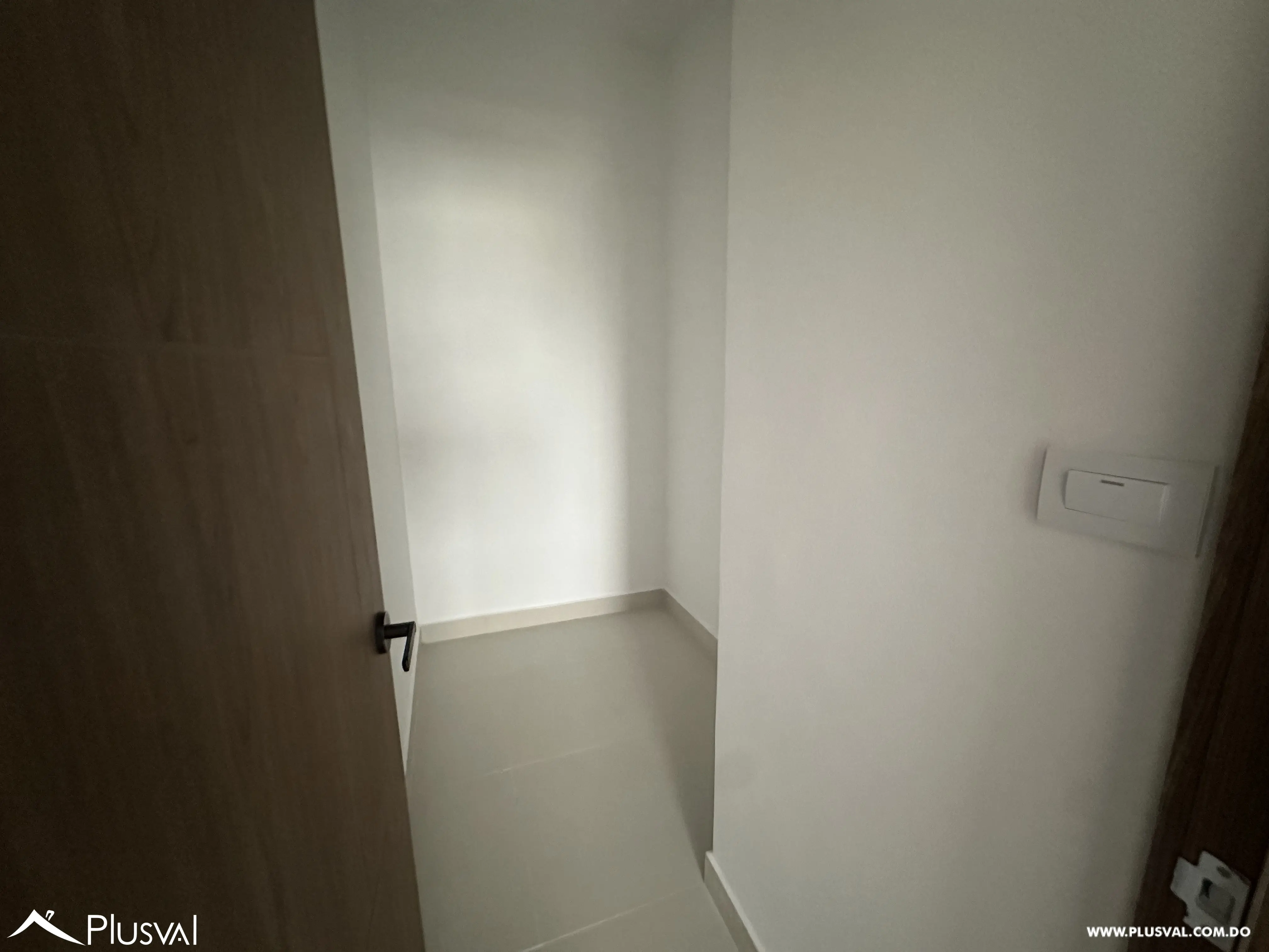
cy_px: 476
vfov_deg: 85.7
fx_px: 513
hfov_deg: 102.1
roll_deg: +0.2
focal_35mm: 14
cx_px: 634
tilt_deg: -12.7
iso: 800
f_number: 2.2
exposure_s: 1/60
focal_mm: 2.22
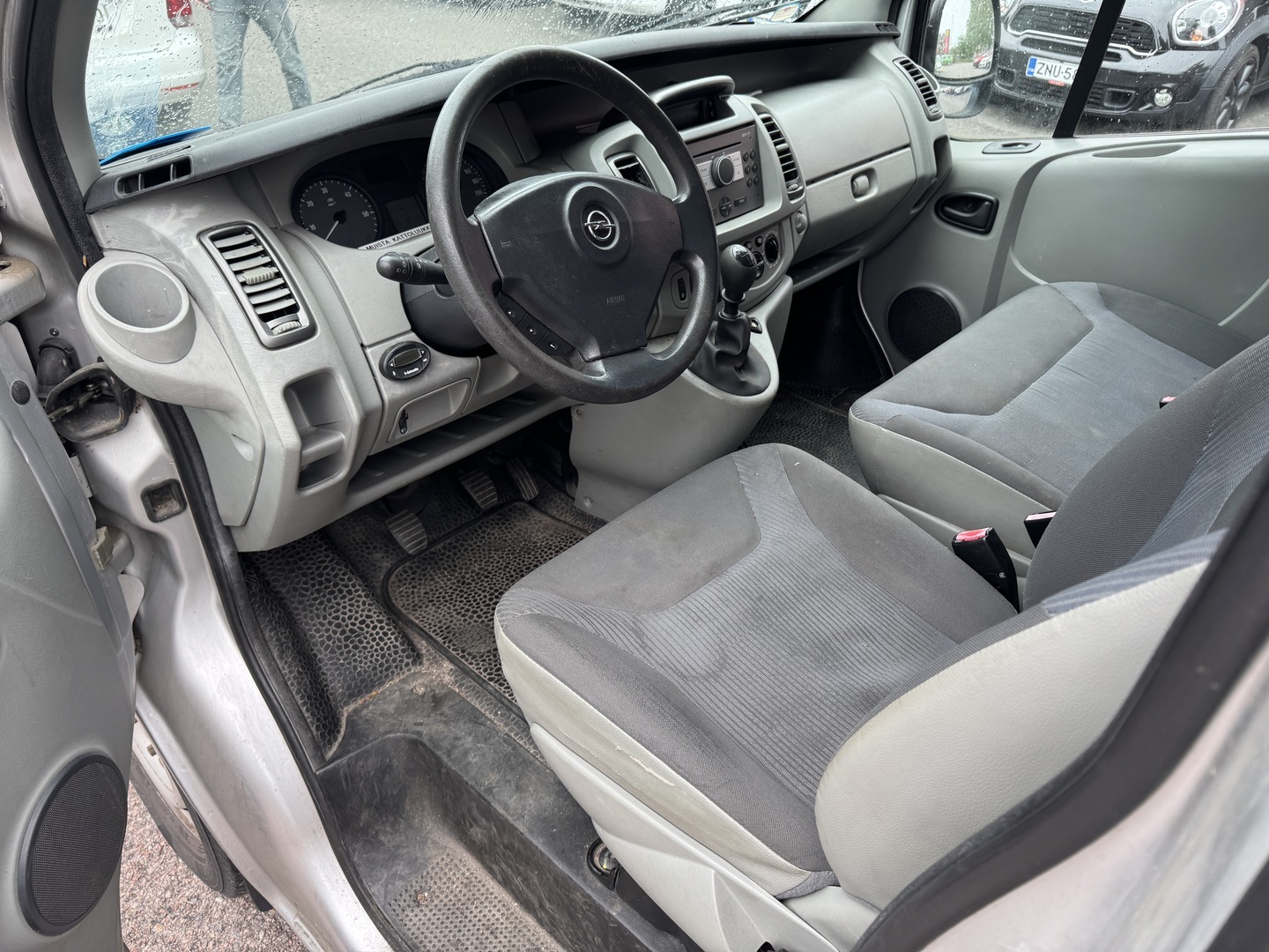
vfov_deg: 56.8
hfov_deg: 71.6
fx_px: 880
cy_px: 476
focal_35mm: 24
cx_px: 634
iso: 80
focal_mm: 6.76
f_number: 1.78
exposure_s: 1/121
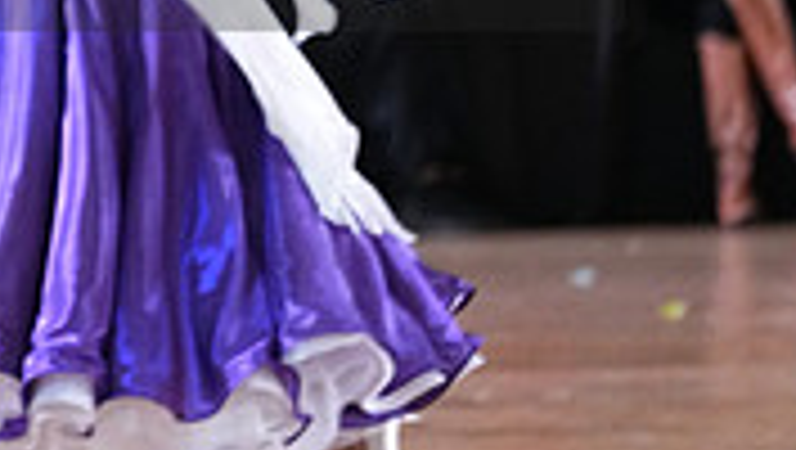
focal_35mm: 685
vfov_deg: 1.8
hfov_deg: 3.1
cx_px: 7
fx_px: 14473
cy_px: -117
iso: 6400
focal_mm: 200
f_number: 4
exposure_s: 1/400
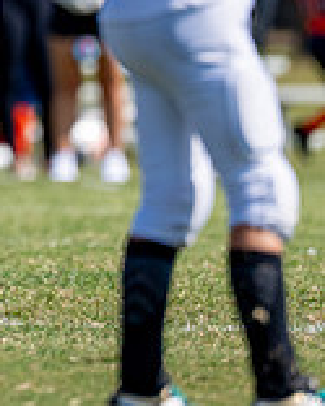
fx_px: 11087
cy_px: -103
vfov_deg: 2.1
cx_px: -196
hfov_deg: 1.7
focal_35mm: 923
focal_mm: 200
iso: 200
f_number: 2.8
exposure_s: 1/5000
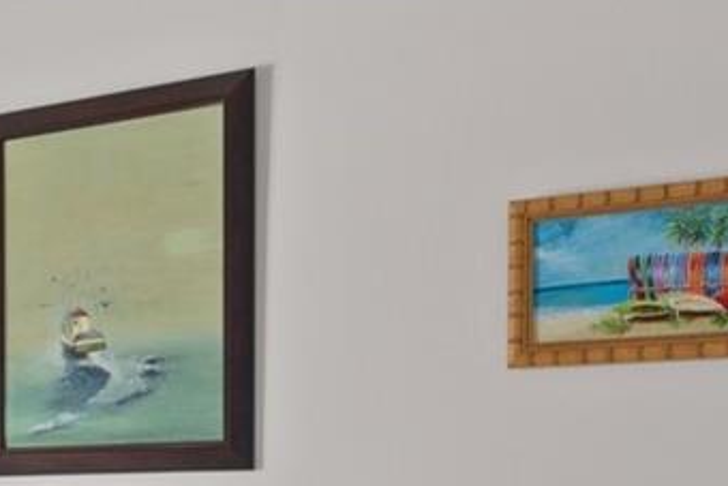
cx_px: -263
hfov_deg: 22.2
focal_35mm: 80
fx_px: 1618
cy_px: 572
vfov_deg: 16.4
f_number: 8
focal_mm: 17
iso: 320
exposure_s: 1/4
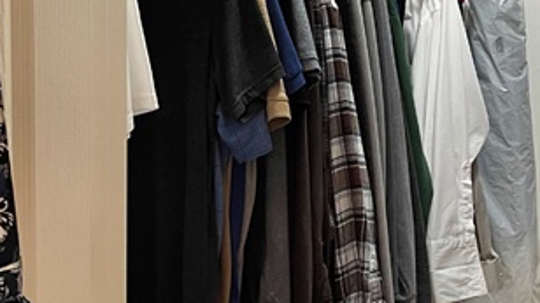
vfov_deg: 25.8
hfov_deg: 43.8
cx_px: 370
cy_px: 101
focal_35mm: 46
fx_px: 658
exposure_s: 1/30
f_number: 1.6
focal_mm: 5.1
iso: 640
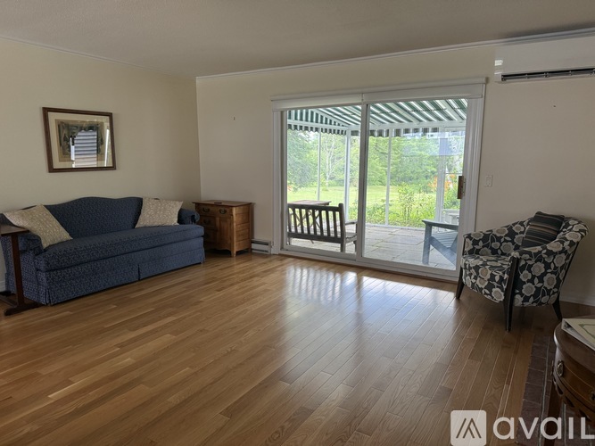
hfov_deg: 71.6
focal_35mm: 24
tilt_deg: -9.0
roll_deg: -0.4
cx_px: 298
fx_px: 412
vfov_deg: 56.8
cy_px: 223
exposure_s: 1/103
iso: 200
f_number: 1.78
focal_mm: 6.76
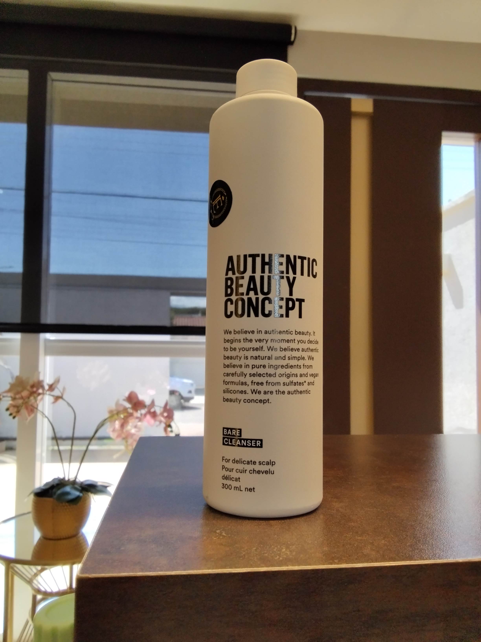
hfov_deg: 53.1
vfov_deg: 67.3
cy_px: 321
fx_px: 482
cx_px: 240
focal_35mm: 26
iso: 62
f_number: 2
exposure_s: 1/120
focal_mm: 2.78
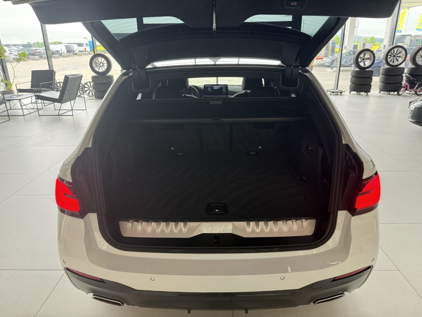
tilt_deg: -20.6
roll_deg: +1.1
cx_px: 211
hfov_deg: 71.6
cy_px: 158
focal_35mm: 24
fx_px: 293
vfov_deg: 56.8
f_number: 1.78
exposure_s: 1/51
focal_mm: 6.76
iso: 250
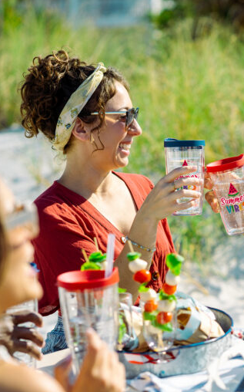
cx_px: 229
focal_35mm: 131
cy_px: 195
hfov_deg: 9.9
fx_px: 1395
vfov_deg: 16.0
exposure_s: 1/1250
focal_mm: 85
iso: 100
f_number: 3.5
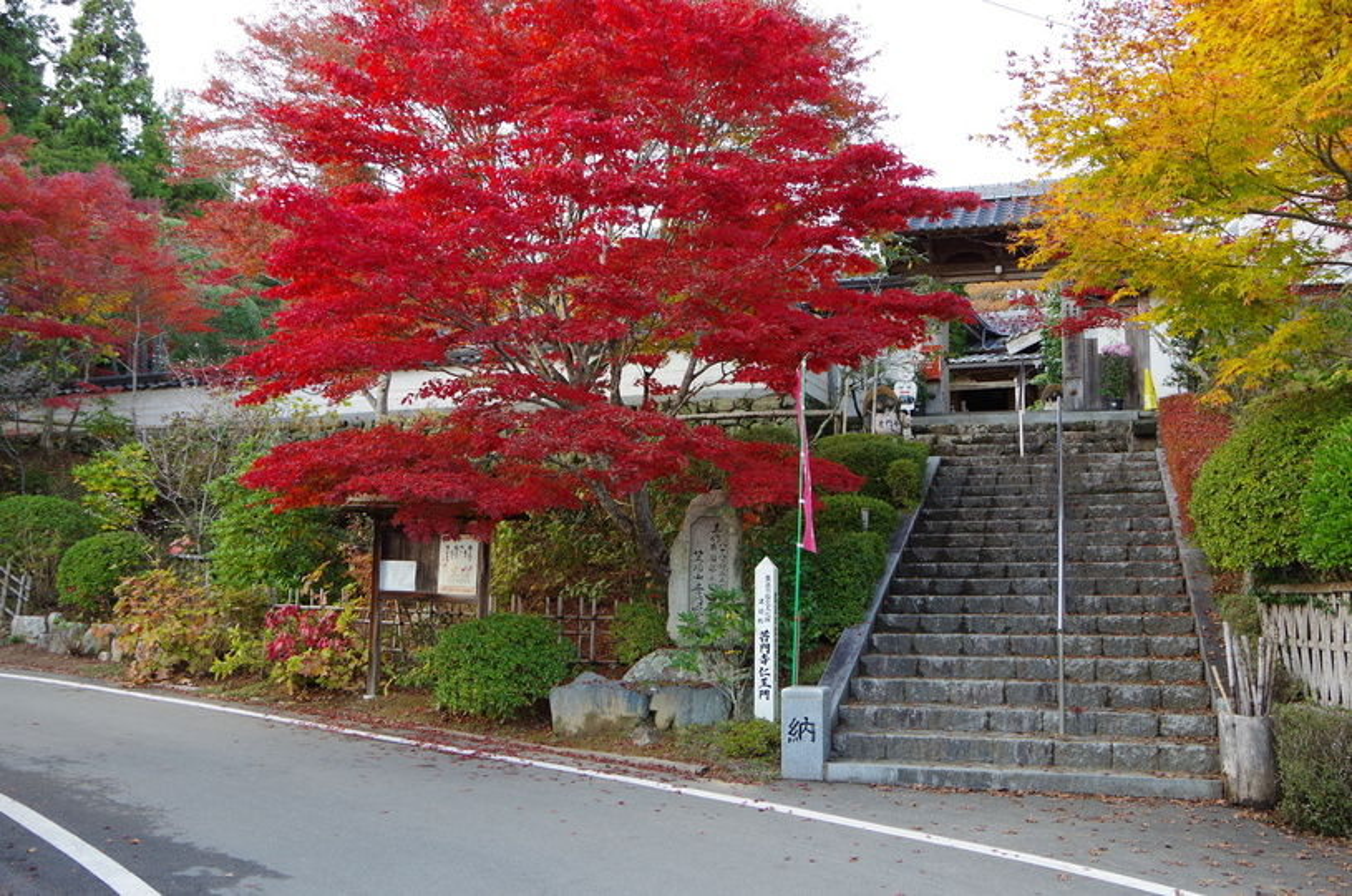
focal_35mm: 36
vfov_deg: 36.7
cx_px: 676
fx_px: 1349
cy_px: 448
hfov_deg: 53.2
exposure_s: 1/50
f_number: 7.1
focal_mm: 24
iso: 400
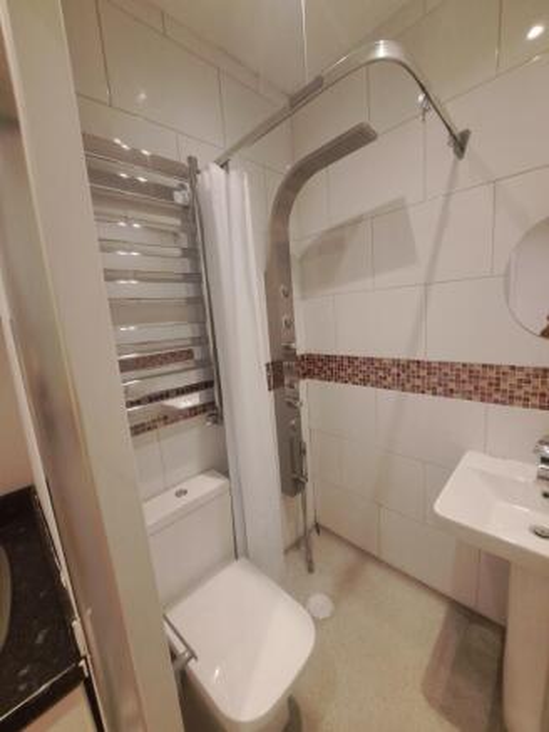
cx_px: 274
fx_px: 275
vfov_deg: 106.2
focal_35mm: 13
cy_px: 366
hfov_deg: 89.9
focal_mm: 1.74
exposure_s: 1/50
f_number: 2.2
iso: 250
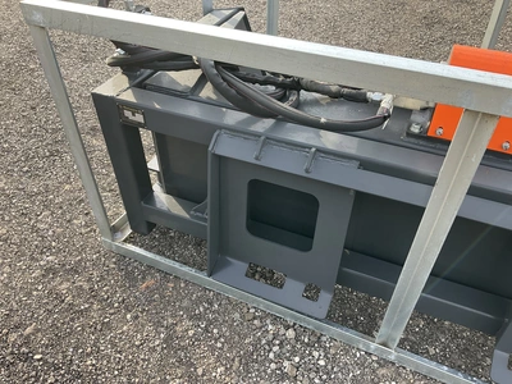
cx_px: 256
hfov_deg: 61.7
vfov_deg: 48.2
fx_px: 429
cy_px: 192
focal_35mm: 29
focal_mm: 3
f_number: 1.8
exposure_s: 1/122
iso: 25
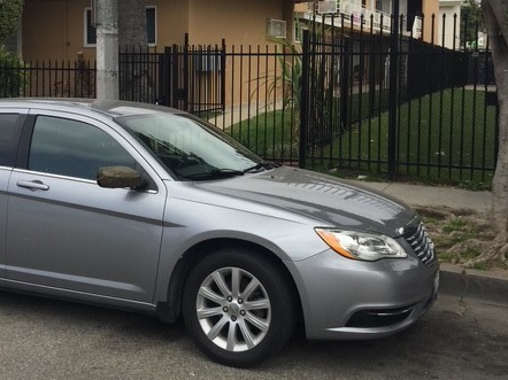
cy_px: 102
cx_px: 272
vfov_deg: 33.7
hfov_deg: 44.8
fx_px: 616
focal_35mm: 42
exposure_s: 1/1980
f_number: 2.2
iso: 32
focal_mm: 4.15
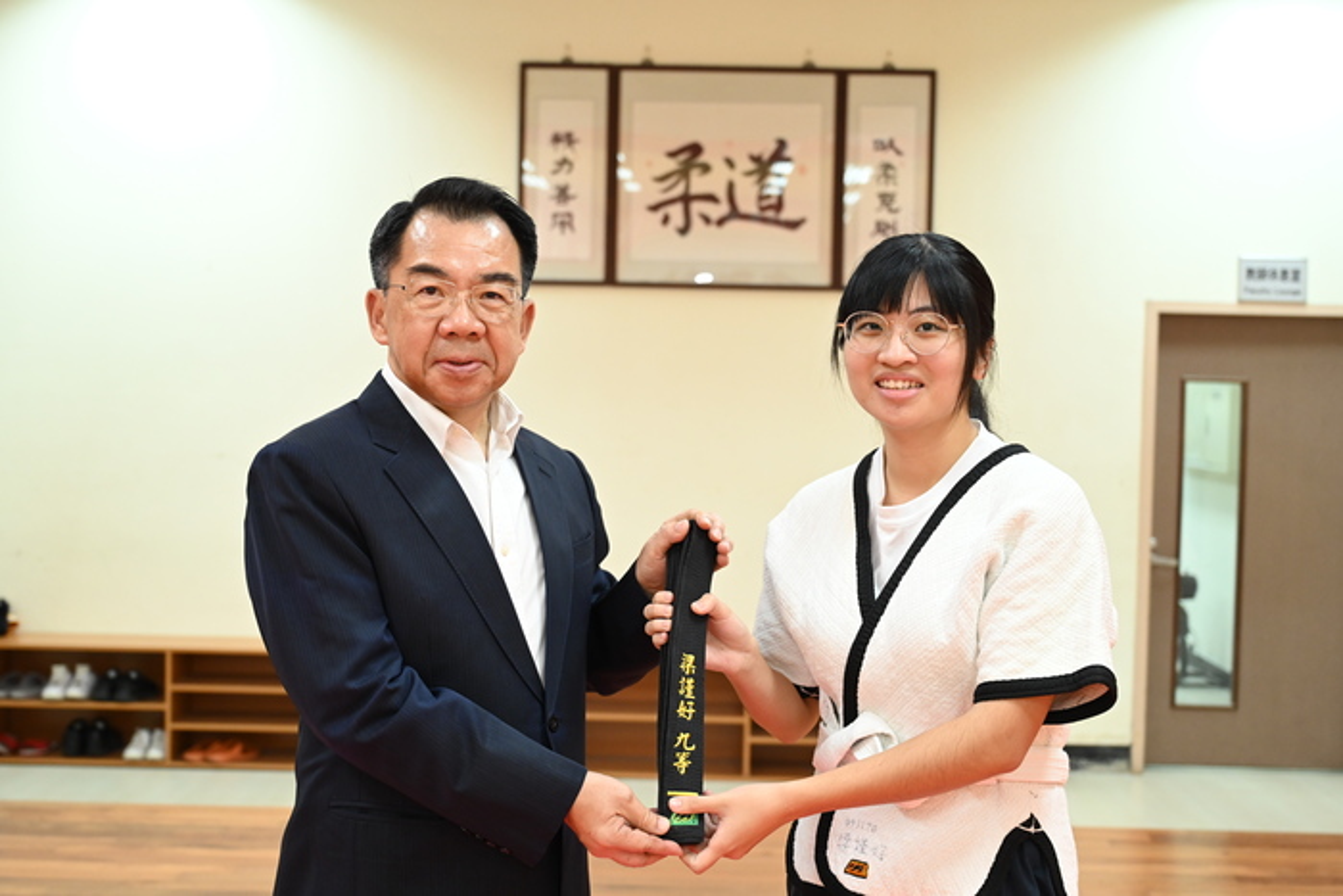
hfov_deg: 41.1
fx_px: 1791
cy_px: 448
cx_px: 672
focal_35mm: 48
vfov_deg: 28.1
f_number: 4
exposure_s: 1/125
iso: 1600
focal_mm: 48
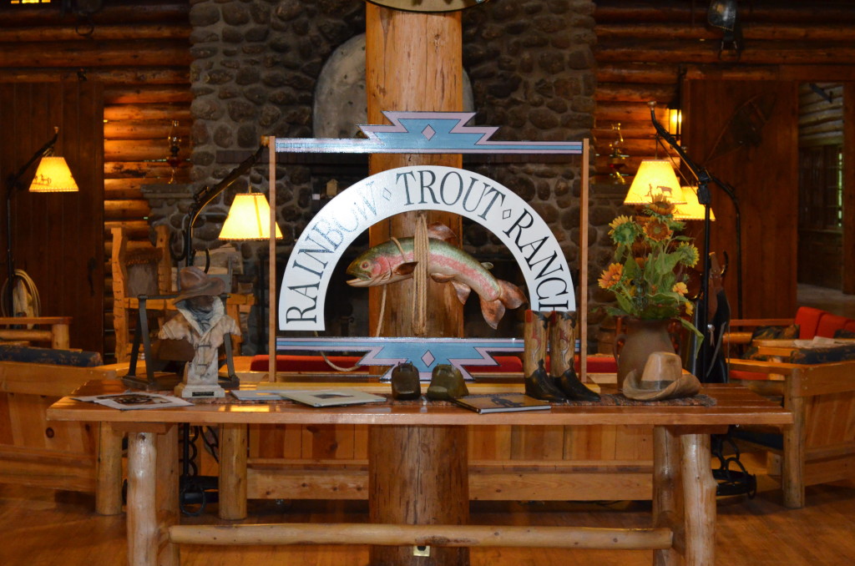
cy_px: 283
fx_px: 1848
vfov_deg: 17.4
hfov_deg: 26.0
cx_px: 428
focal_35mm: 78
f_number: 5.6
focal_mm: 52
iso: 3200
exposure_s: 1/60
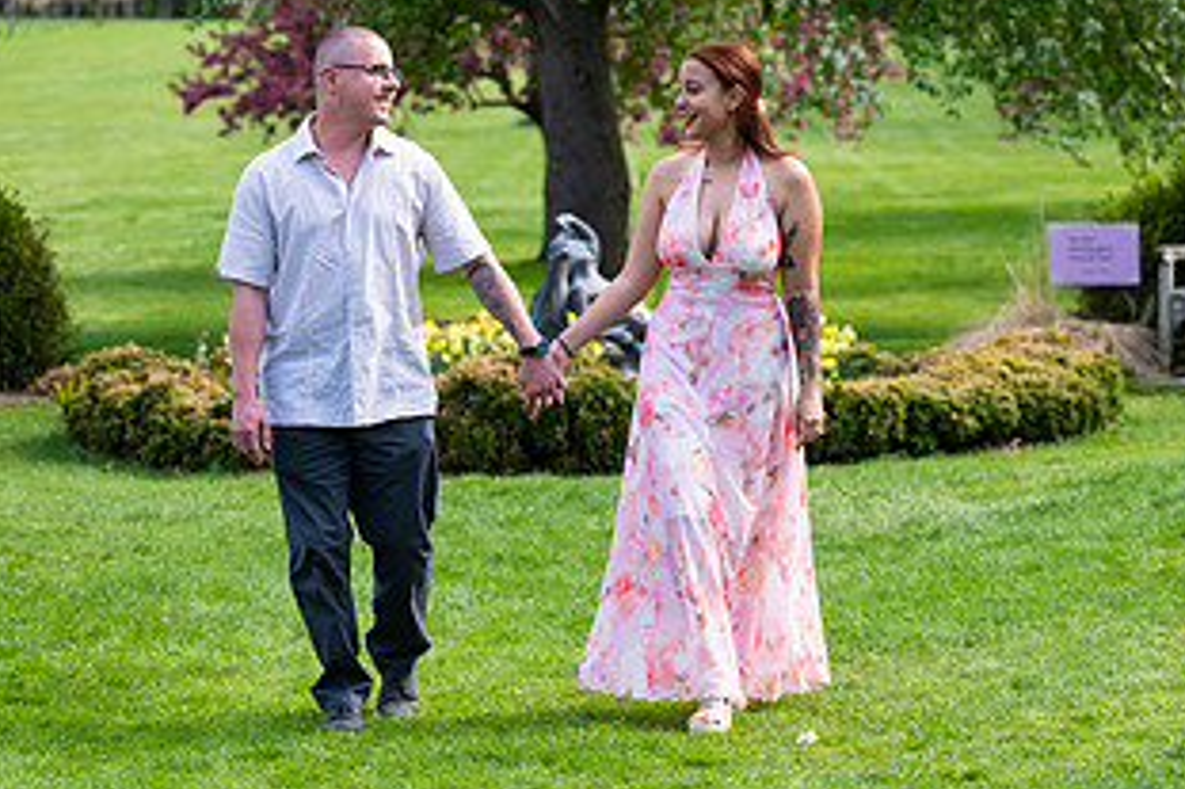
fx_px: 4573
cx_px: 553
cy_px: 313
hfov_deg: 14.8
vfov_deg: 9.9
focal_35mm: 139
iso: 200
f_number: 3.2
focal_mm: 70
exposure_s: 1/1250
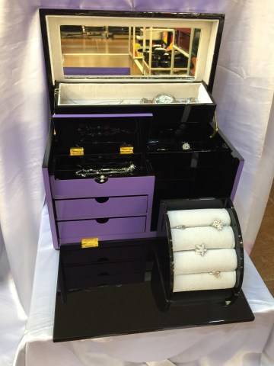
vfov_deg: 61.7
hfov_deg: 48.2
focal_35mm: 29
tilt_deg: -35.8
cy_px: 183
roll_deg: -2.4
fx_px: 306
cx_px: 137
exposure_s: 1/17
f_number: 2.2
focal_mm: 4.15
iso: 80
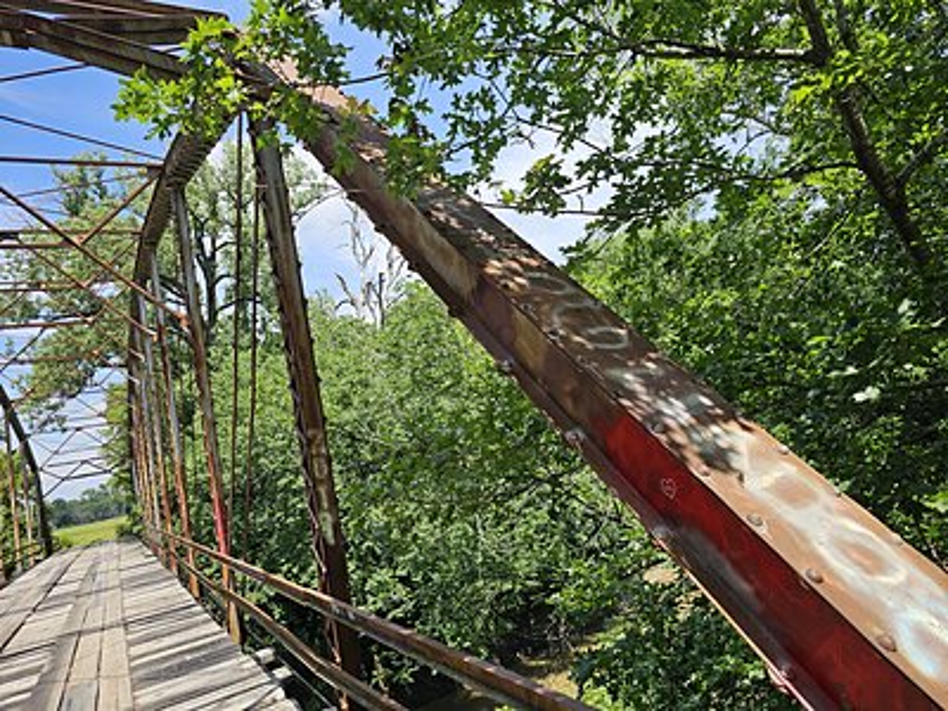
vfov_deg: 58.9
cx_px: 474
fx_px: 630
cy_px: 356
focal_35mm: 23
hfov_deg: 73.9
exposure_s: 1/494
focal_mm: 6.3
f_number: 1.7
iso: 10
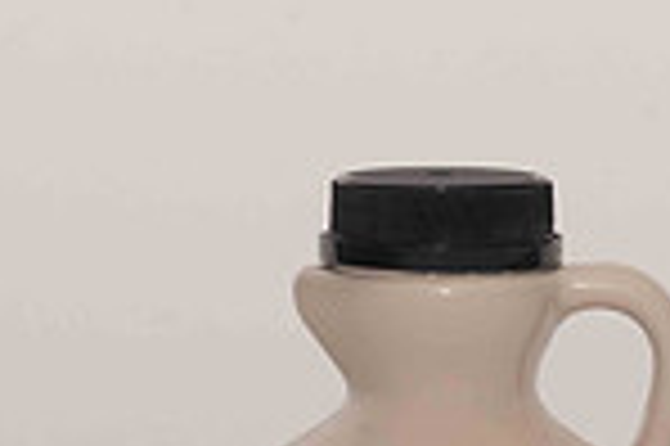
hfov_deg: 6.2
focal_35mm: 331
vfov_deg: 4.1
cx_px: 495
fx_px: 6153
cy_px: 669
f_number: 13
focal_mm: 85
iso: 400
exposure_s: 1/100
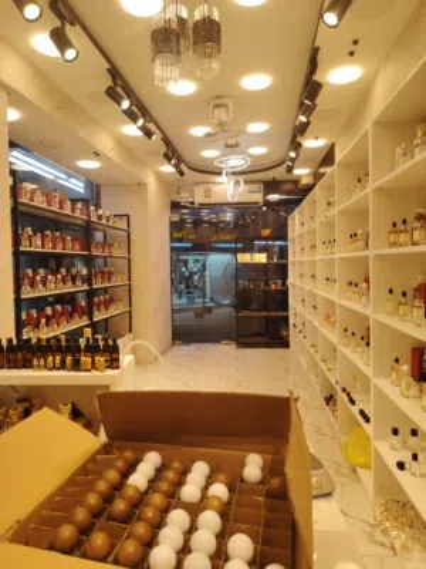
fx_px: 394
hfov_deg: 56.8
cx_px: 213
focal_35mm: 24
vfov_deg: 71.6
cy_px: 284
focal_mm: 5.25
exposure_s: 1/162
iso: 50
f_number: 1.75
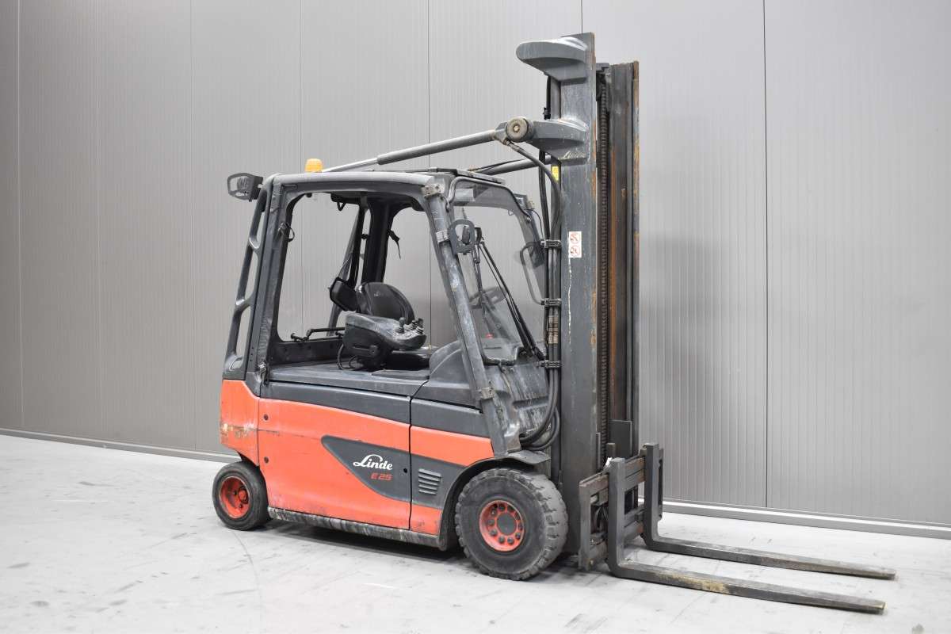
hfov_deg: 55.1
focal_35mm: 34
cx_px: 476
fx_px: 911
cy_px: 317
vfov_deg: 38.4
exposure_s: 1/25
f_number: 4.5
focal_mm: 23
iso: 1600
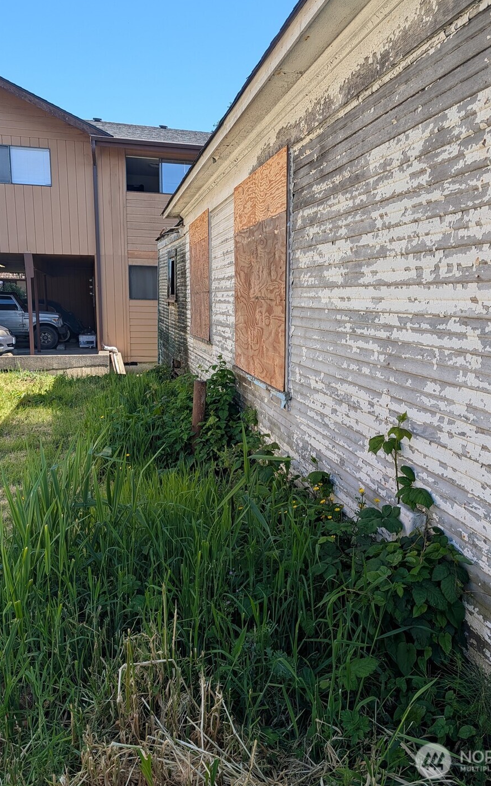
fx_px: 557
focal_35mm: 26
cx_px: 281
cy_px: 385
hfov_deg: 47.4
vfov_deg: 70.4
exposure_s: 1/387
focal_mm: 6.9
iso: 21
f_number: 1.68
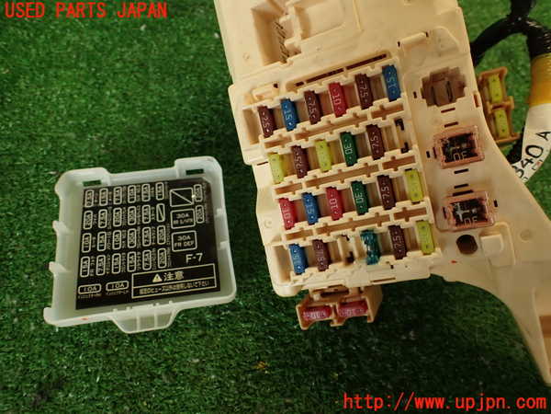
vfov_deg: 54.9
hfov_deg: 69.4
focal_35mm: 25
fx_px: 398
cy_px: 207
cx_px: 276
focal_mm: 4.5
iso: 125
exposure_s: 1/60
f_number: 2
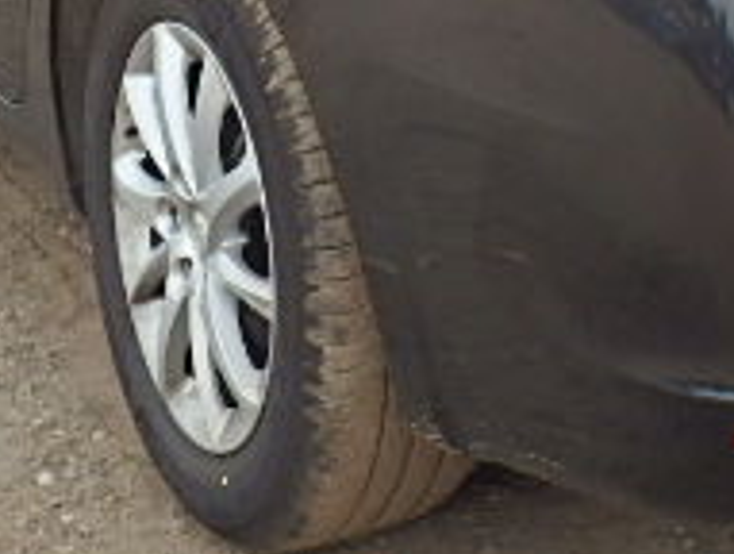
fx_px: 2061
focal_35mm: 97
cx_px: 719
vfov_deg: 15.0
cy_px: -35
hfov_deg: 19.7
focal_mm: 5.2
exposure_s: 1/250
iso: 125
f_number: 4.6
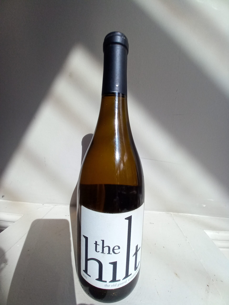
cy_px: 152
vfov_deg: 106.2
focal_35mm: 13
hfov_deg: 89.9
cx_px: 114
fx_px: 115
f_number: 2.2
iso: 40
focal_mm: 1.13
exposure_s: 1/440
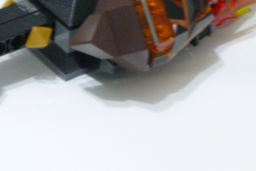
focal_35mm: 169
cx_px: 26
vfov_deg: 8.1
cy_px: 6
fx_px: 1201
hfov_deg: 12.1
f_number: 4.3
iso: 500
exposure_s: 1/4
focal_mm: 10.7
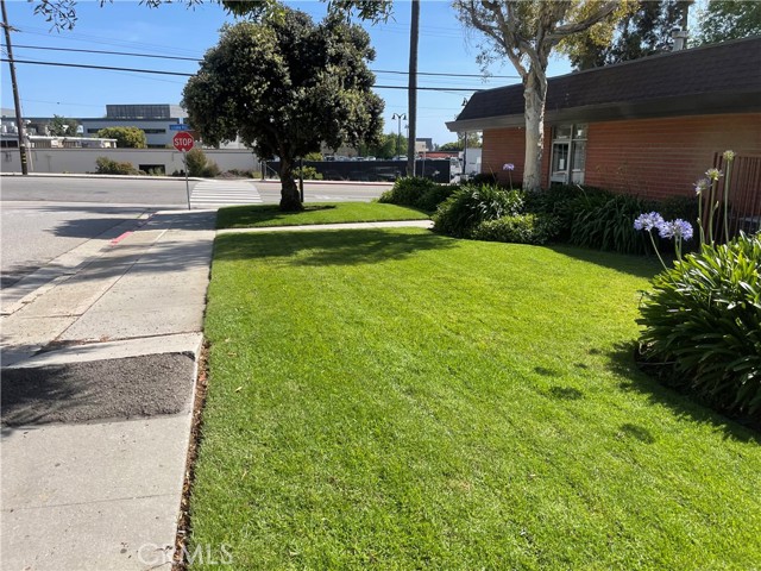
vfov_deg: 54.9
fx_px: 550
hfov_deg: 69.4
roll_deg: -2.5
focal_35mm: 25
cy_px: 286
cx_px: 380
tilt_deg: -14.9
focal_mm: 5.1
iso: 32
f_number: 1.6
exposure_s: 1/2660
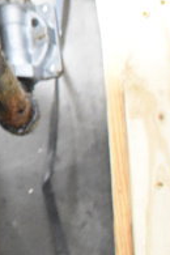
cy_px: -138
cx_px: -214
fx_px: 900
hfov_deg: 9.7
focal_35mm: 127
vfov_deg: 14.9
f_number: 3.5
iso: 6400
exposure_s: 1/30
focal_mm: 18
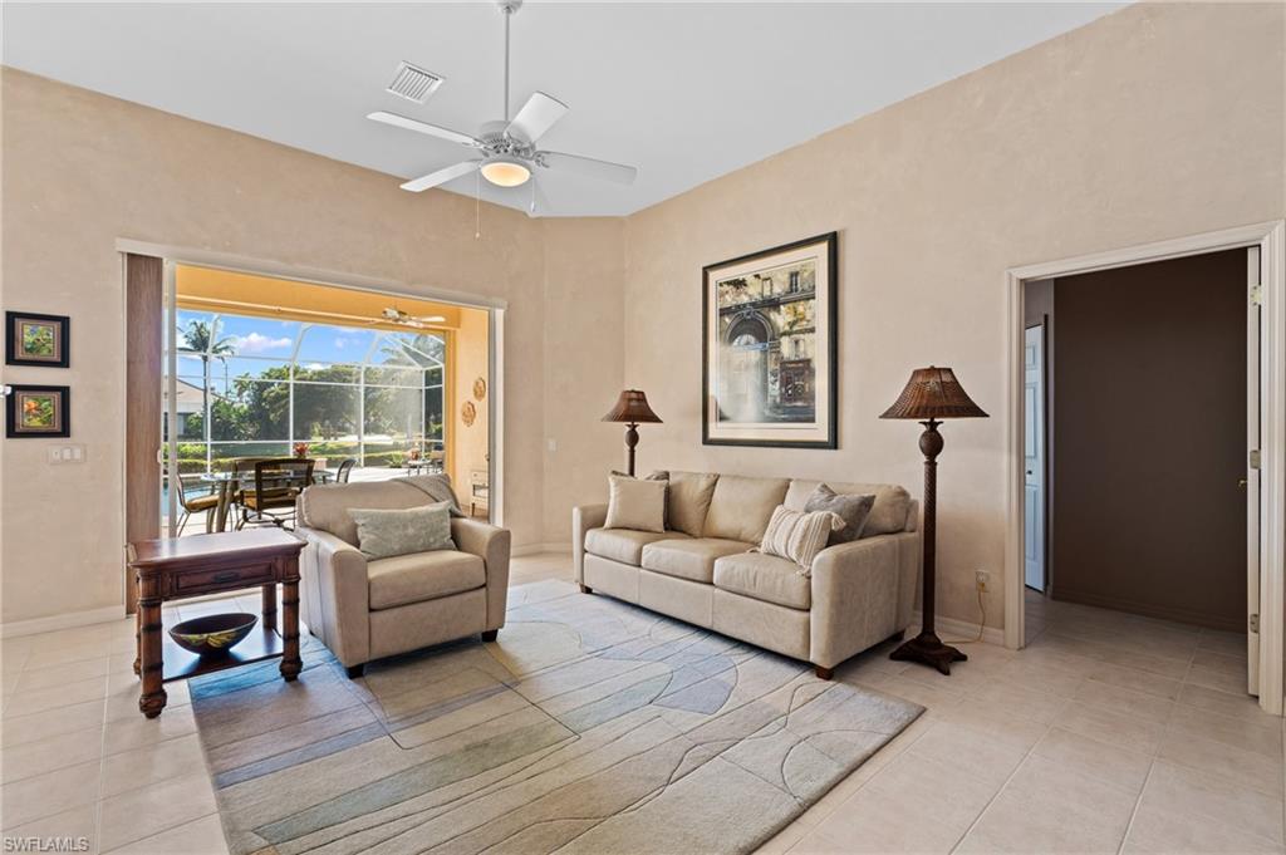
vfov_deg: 73.7
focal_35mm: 16
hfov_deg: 96.8
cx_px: 643
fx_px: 571
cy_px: 428
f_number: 9
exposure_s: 1/4
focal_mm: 16
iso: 200
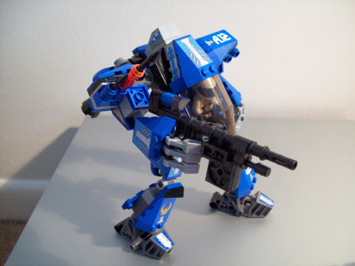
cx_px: 178
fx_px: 369
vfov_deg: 39.7
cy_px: 133
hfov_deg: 51.4
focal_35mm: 36
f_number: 2.7
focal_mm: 6
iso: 200
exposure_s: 1/8
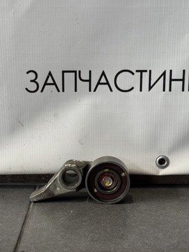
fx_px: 408
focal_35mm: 56
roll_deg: -0.5
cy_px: 138
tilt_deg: -11.7
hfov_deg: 26.1
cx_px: 82
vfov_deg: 34.3
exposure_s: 1/100
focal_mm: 6.76
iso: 64
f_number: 1.78
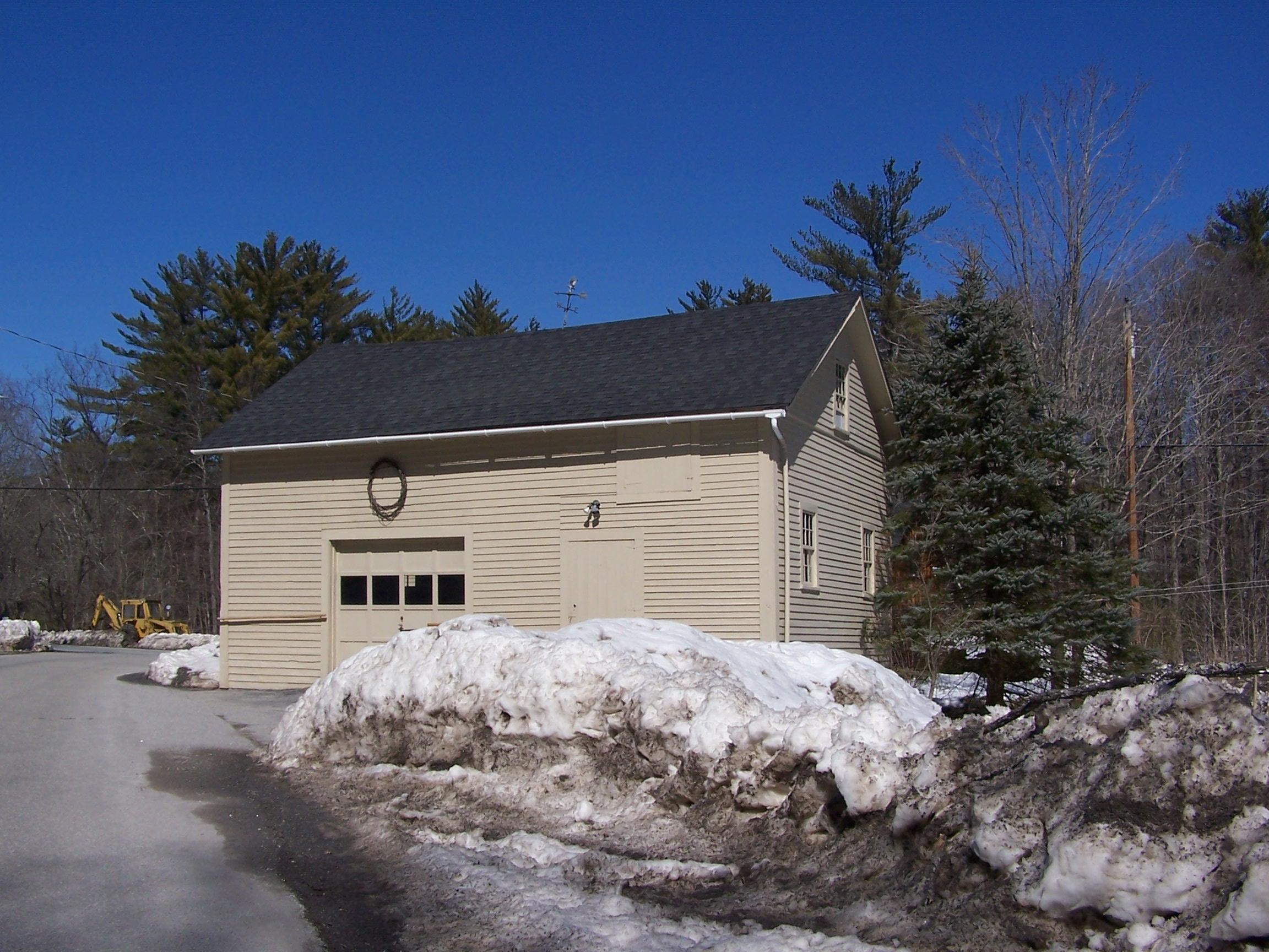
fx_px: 1393
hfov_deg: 49.0
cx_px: 634
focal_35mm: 38
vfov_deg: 37.7
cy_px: 476
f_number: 5.6
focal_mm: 6.3
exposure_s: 1/750
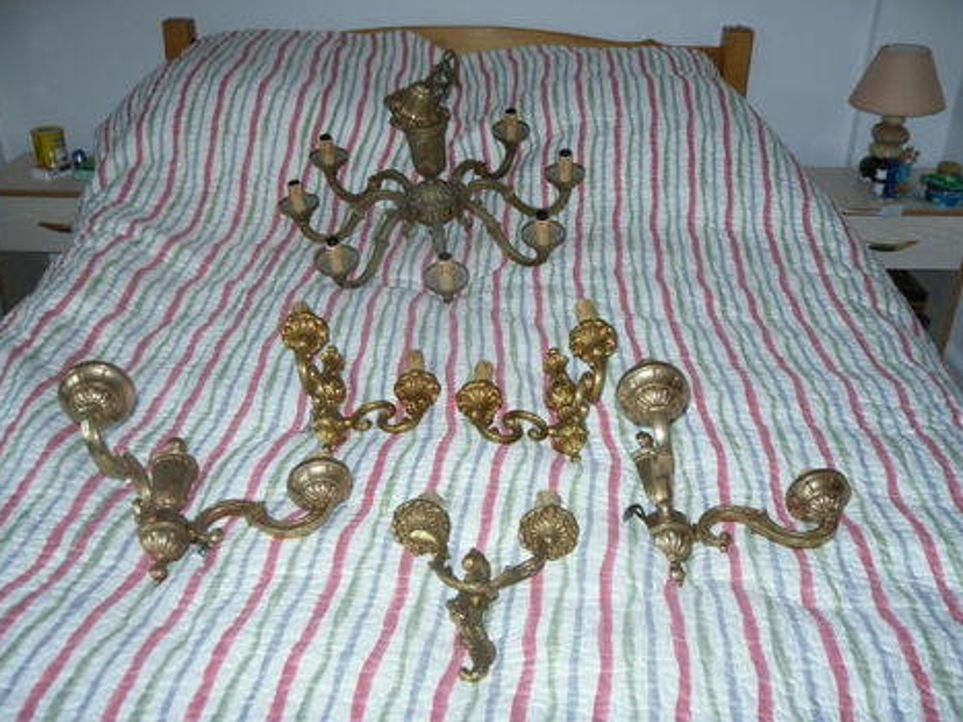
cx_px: 470
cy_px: 353
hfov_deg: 51.4
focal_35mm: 36
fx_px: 1001
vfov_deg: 39.6
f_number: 3.5
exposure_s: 1/45
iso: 80
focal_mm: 6.3
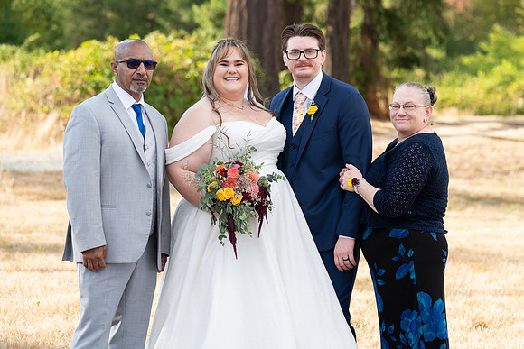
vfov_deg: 9.3
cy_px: 169
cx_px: 291
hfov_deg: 13.9
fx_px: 2151
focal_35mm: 148
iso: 250
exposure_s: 1/400
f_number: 5
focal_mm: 133
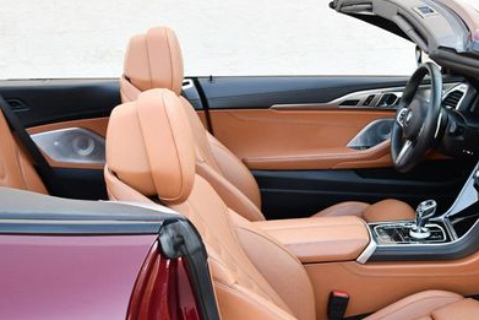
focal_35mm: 59
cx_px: 356
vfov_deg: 22.7
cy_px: 251
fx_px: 785
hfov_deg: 33.3
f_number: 3.5
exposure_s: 1/250
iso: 500
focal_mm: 18
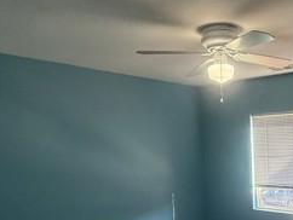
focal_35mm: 37
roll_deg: +2.5
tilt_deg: -3.2
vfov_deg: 38.2
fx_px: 313
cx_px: 230
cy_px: 152
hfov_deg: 47.6
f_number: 2.2
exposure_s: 1/120
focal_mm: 2.22
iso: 160
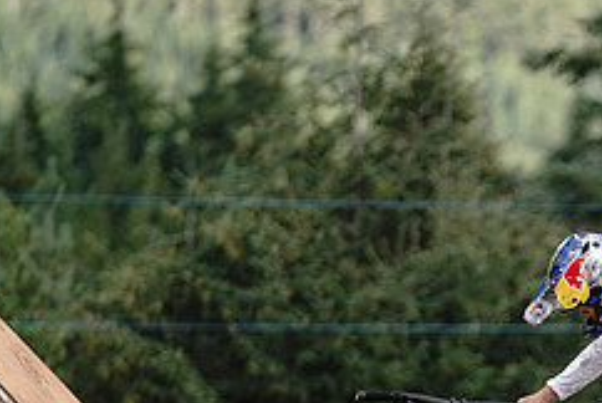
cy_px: 452
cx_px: 649
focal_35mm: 433
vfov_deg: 3.2
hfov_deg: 4.7
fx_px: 7249
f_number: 2.8
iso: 320
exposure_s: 1/1250
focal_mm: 181
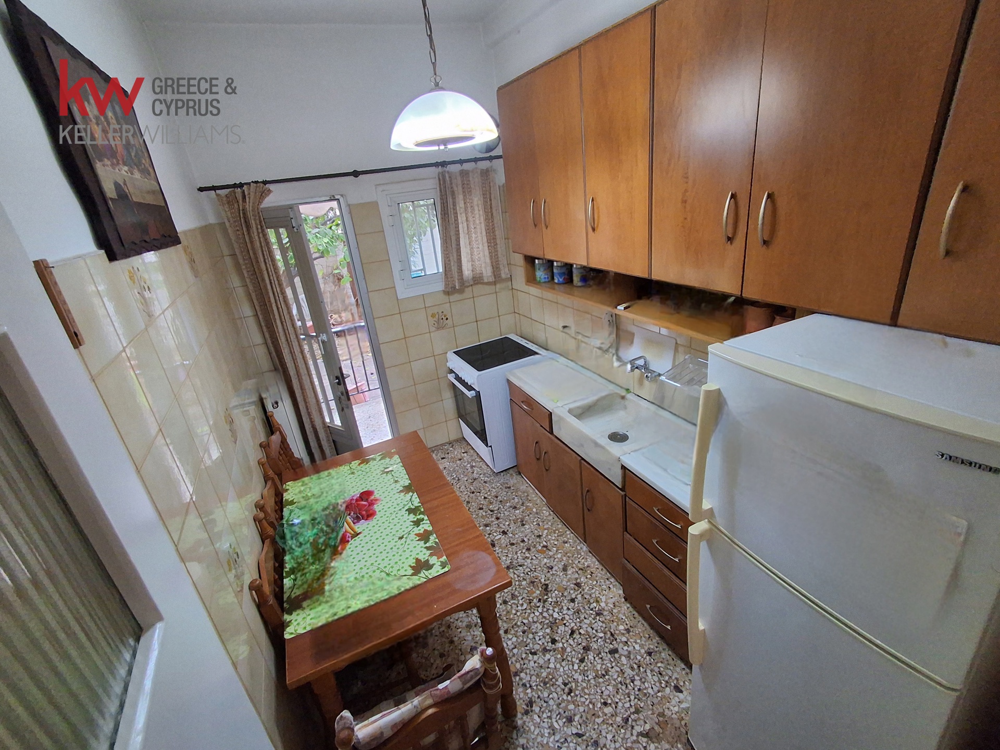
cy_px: 375
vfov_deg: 78.1
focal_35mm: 16
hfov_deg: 94.5
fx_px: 462
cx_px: 500
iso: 320
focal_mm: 1.64
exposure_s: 1/50
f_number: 2.2
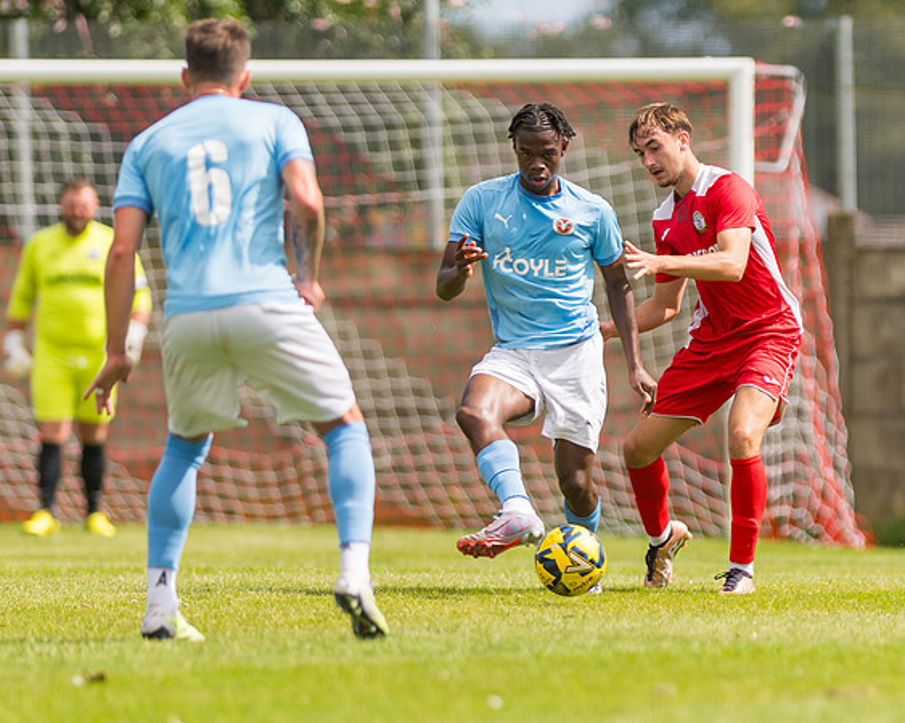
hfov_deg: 3.1
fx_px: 16564
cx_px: 638
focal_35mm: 619
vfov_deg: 2.5
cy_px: 441
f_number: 2.8
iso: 100
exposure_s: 1/2000
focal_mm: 300
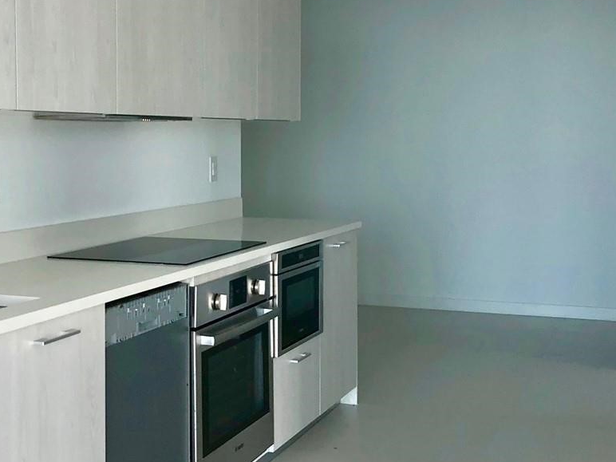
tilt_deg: -3.3
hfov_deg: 32.4
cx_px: 136
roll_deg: +0.8
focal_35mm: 58
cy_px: 186
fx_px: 1032
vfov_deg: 25.2
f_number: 1.8
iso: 50
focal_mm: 4
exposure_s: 1/120
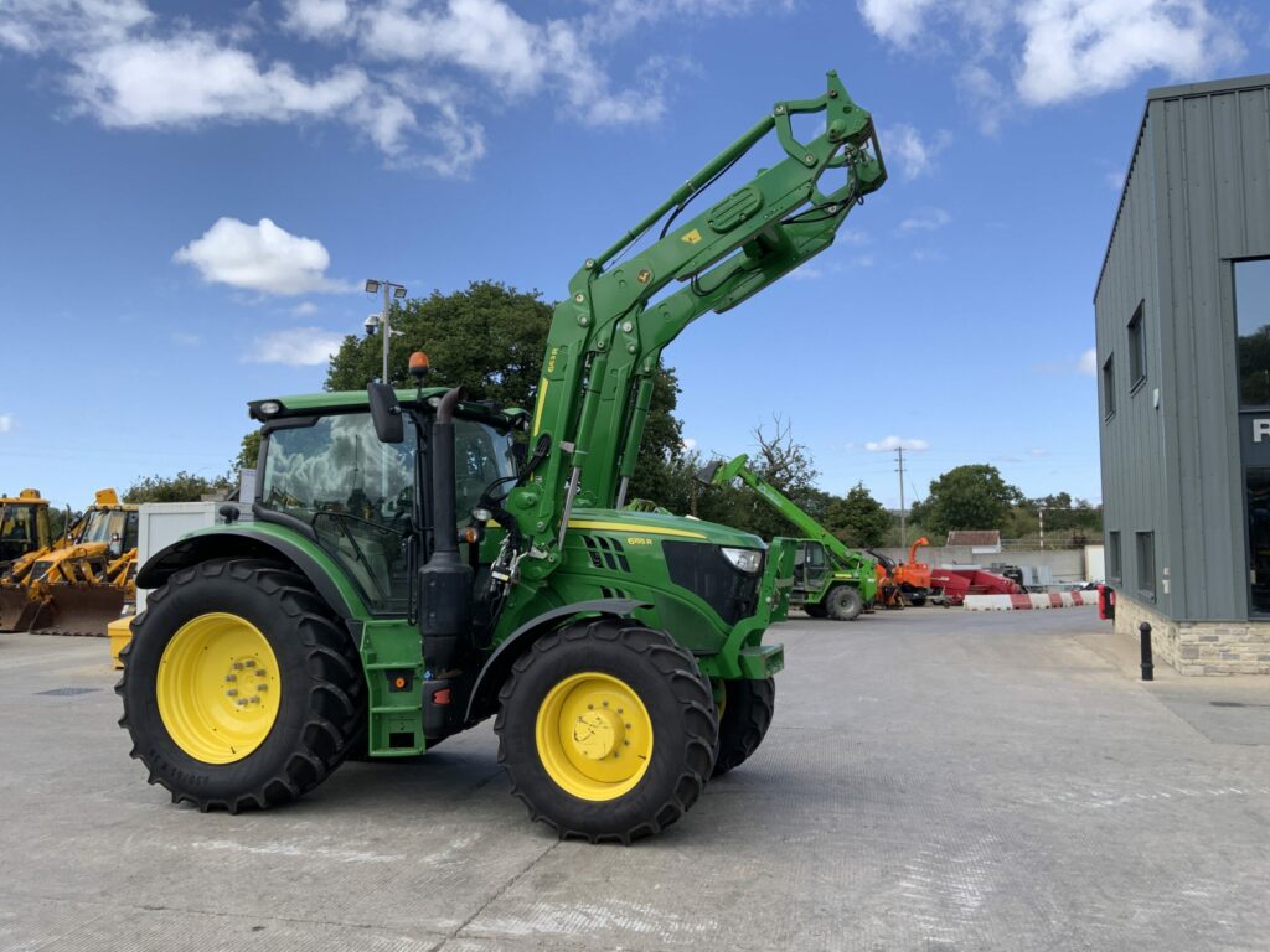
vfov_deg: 48.2
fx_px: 1064
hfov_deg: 61.7
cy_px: 476
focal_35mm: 29
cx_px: 635
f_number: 1.8
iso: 16
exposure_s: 1/719
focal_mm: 3
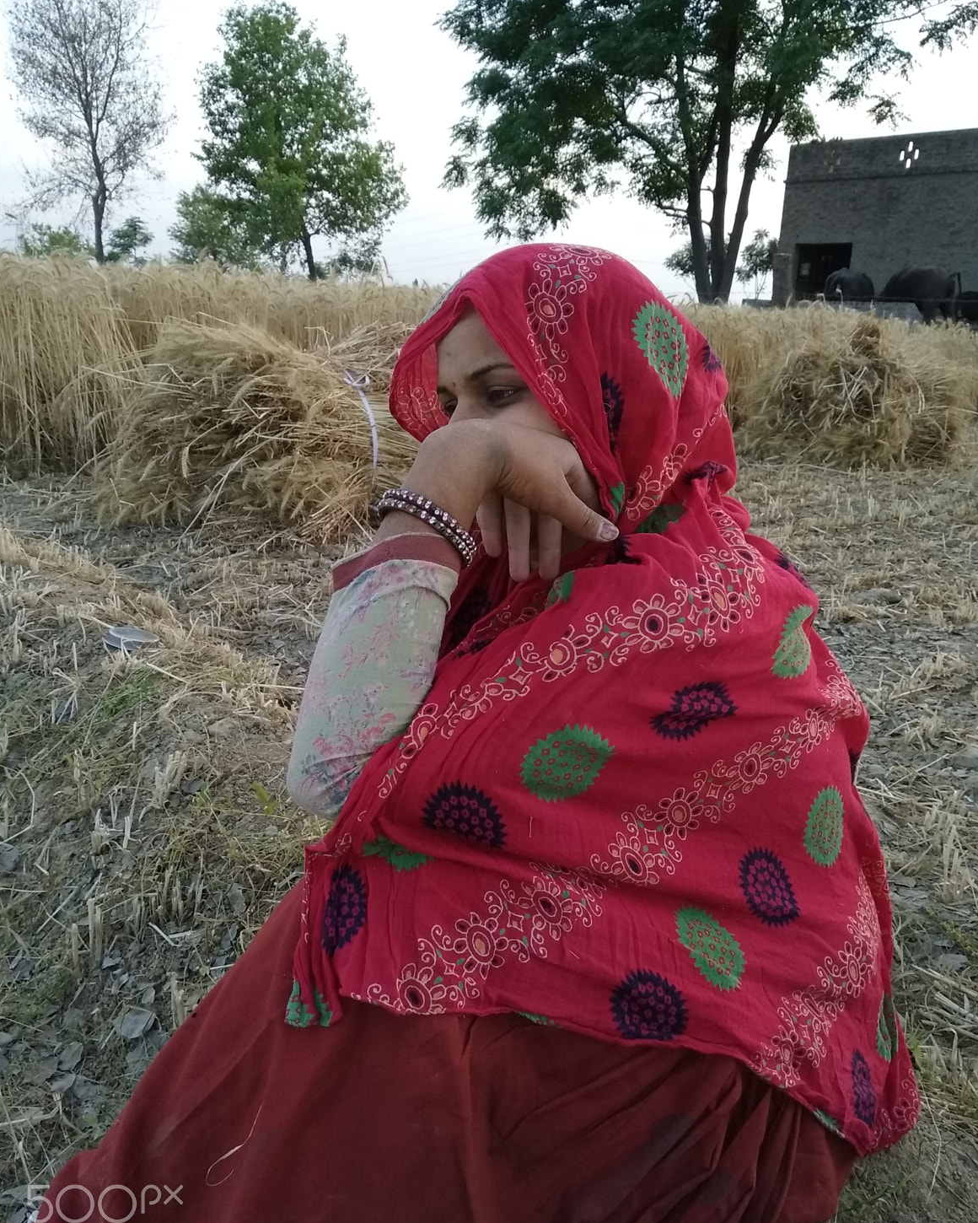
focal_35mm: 28
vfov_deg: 62.2
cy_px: 640
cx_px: 480
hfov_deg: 51.5
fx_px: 1013
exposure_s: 1/50
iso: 160
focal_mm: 3.81
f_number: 2.2
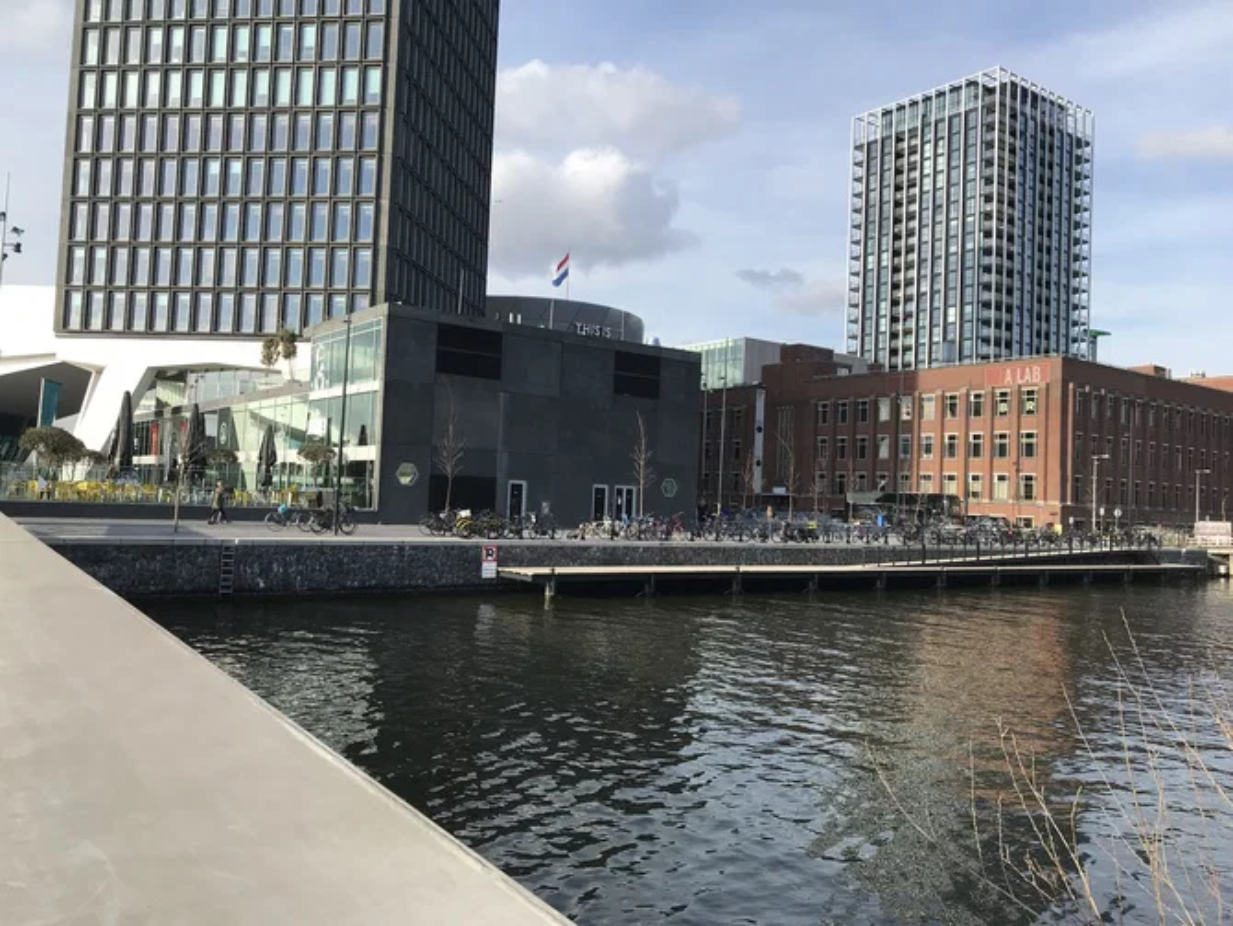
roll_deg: -2.1
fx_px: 998
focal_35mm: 28
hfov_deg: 63.4
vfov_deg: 49.8
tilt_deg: +3.2
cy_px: 463
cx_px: 616
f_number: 1.8
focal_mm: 3.99
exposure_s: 1/1294
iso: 20
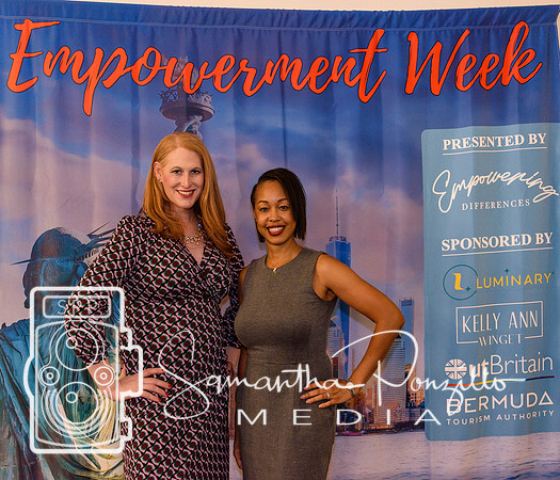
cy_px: 240
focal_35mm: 42
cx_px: 266
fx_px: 720
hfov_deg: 42.5
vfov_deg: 36.9
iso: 1100
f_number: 3.8
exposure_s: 1/60
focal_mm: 24
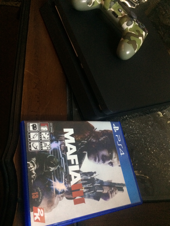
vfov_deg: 61.7
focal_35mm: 29
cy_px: 113
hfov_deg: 48.2
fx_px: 190
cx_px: 85
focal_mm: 4.15
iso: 320
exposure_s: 1/17
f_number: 2.2
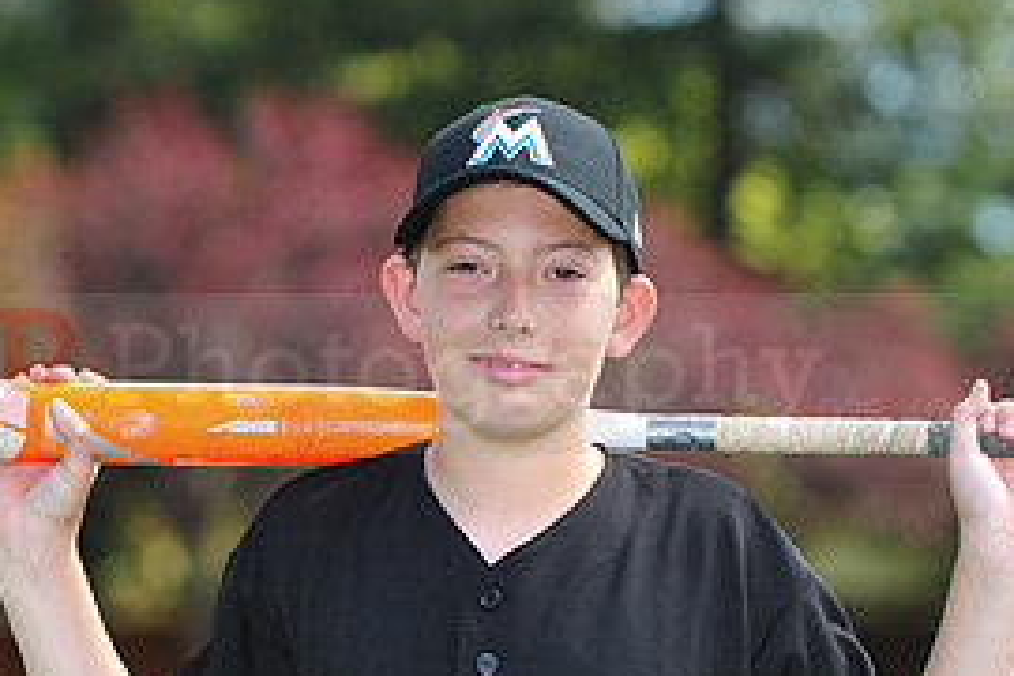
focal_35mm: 290
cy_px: 342
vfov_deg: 4.7
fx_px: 8168
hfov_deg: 7.1
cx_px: 364
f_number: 4.5
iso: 250
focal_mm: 135
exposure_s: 1/800
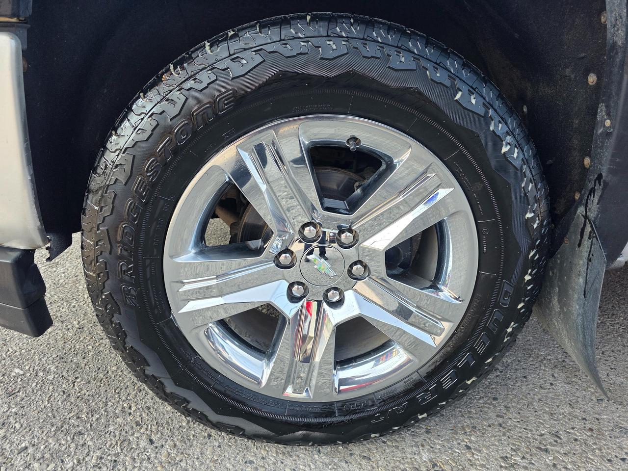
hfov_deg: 73.9
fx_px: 417
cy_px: 236
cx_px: 314
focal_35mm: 23
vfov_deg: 58.9
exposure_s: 1/359
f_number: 1.7
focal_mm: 6.3
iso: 32
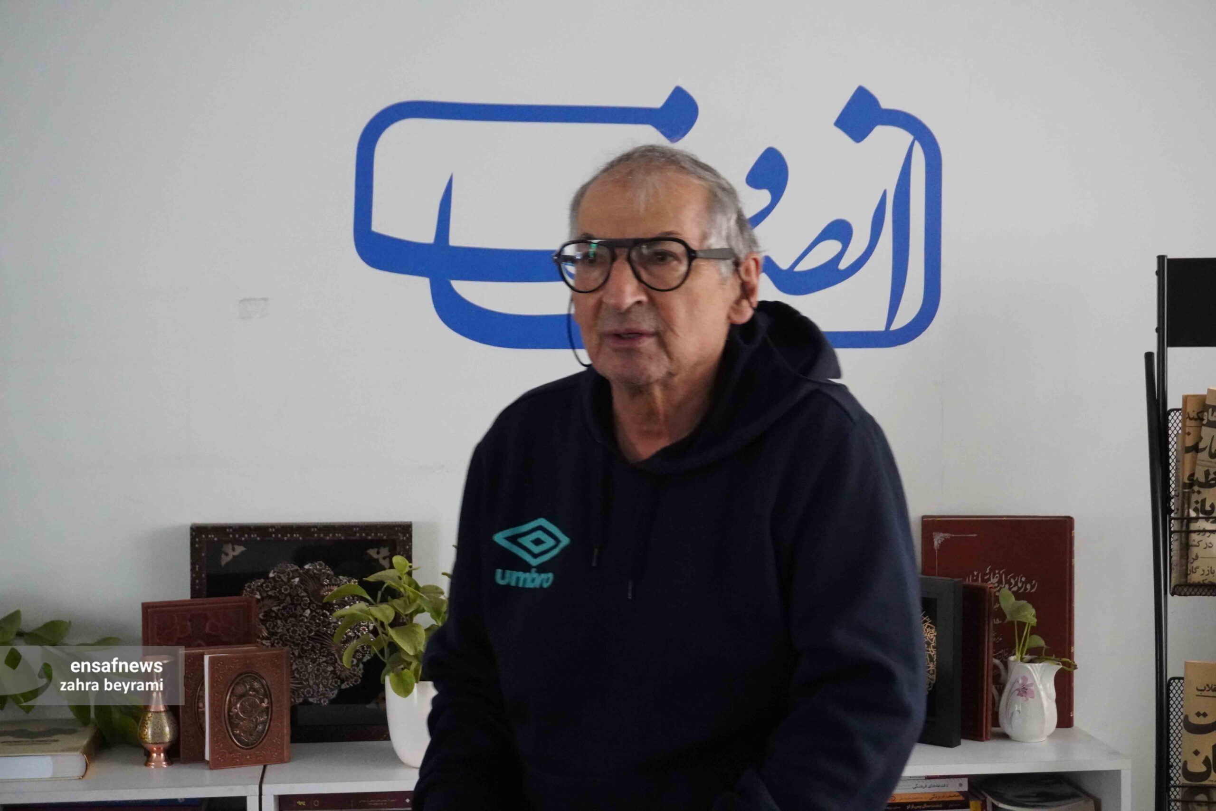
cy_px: 406
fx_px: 1875
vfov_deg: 24.4
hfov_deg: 35.9
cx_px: 608
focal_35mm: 56
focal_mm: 37
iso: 6400
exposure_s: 1/60
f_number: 5.6
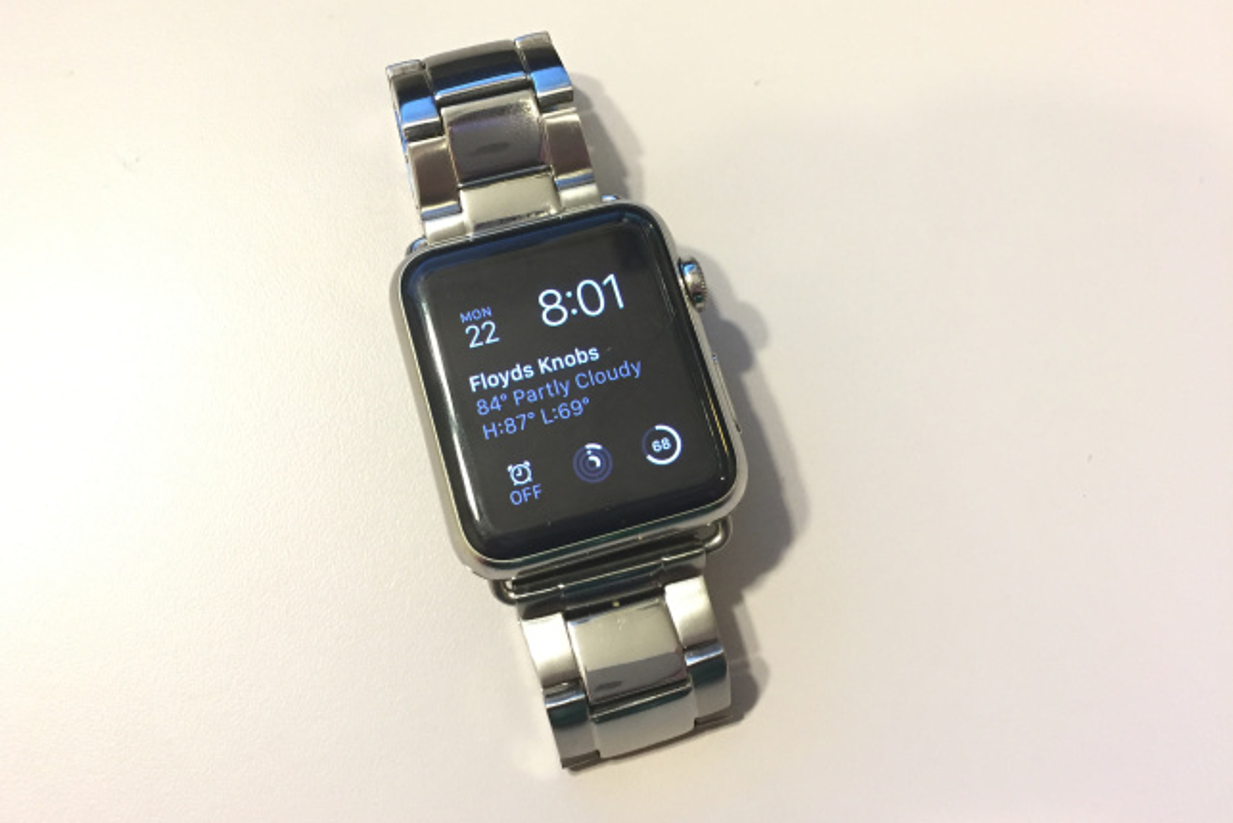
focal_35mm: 33
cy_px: 374
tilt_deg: -76.8
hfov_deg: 57.1
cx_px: 568
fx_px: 1130
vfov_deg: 40.0
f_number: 2.2
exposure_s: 1/30
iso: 160
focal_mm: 4.15
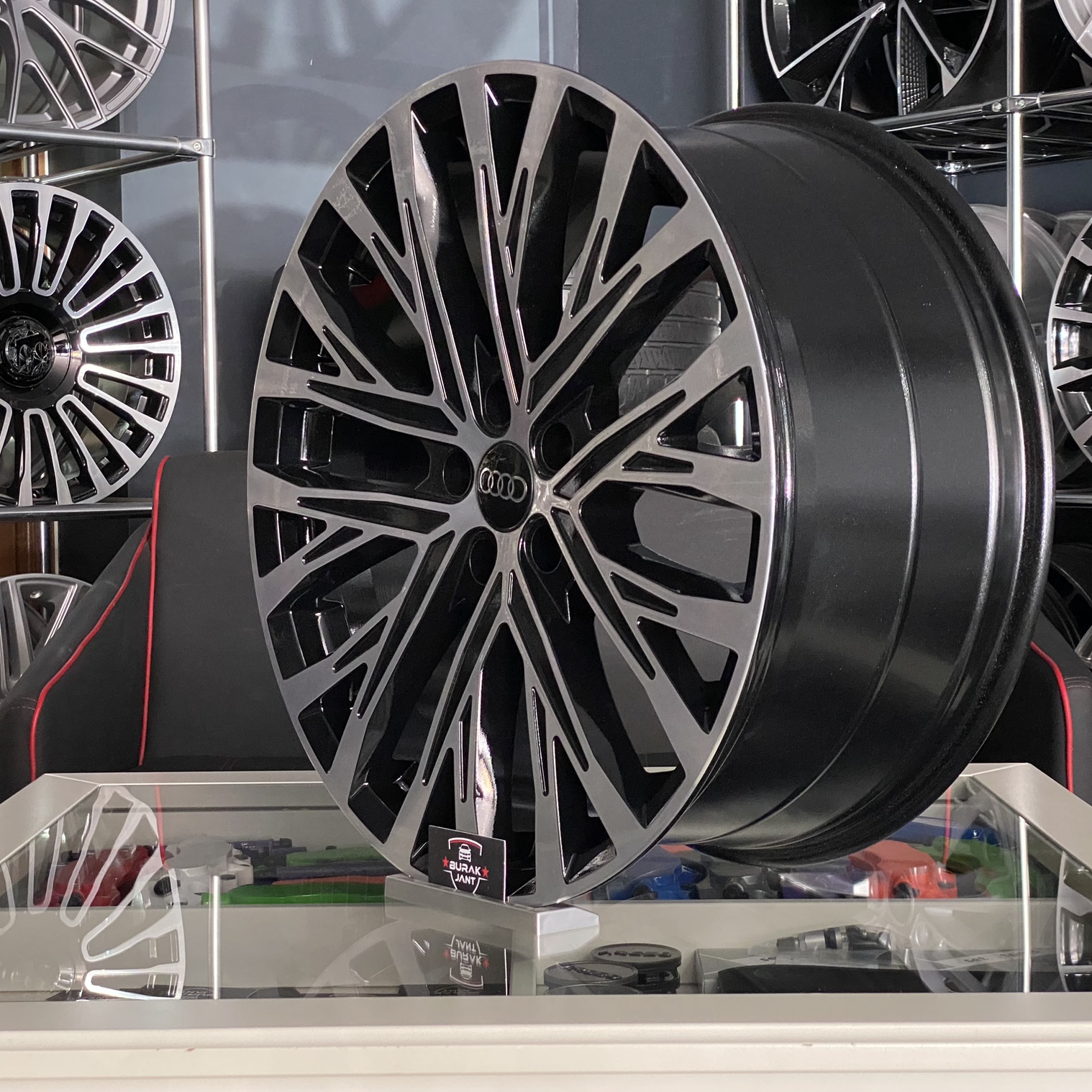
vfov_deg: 27.7
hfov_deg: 27.7
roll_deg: +0.5
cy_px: 540
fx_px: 2213
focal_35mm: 62
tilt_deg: -2.0
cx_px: 529
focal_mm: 6
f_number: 2
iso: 500
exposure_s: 1/33
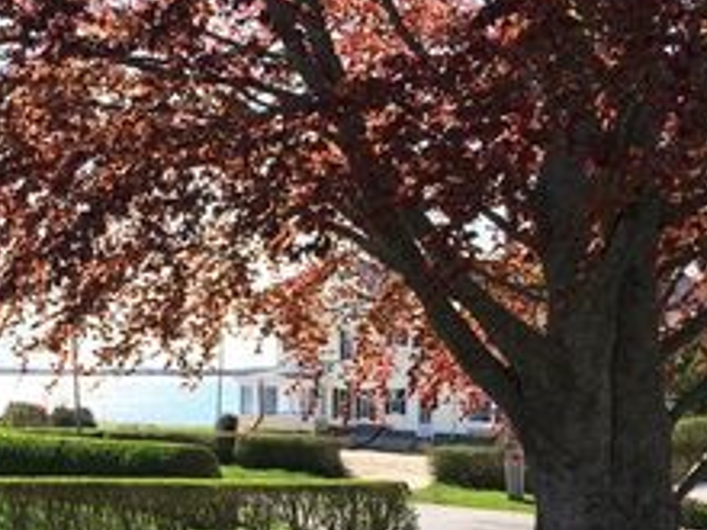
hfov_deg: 28.8
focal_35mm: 66
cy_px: 400
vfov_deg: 22.0
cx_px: 145
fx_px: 1348
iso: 32
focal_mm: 4.15
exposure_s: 1/855
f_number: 2.2
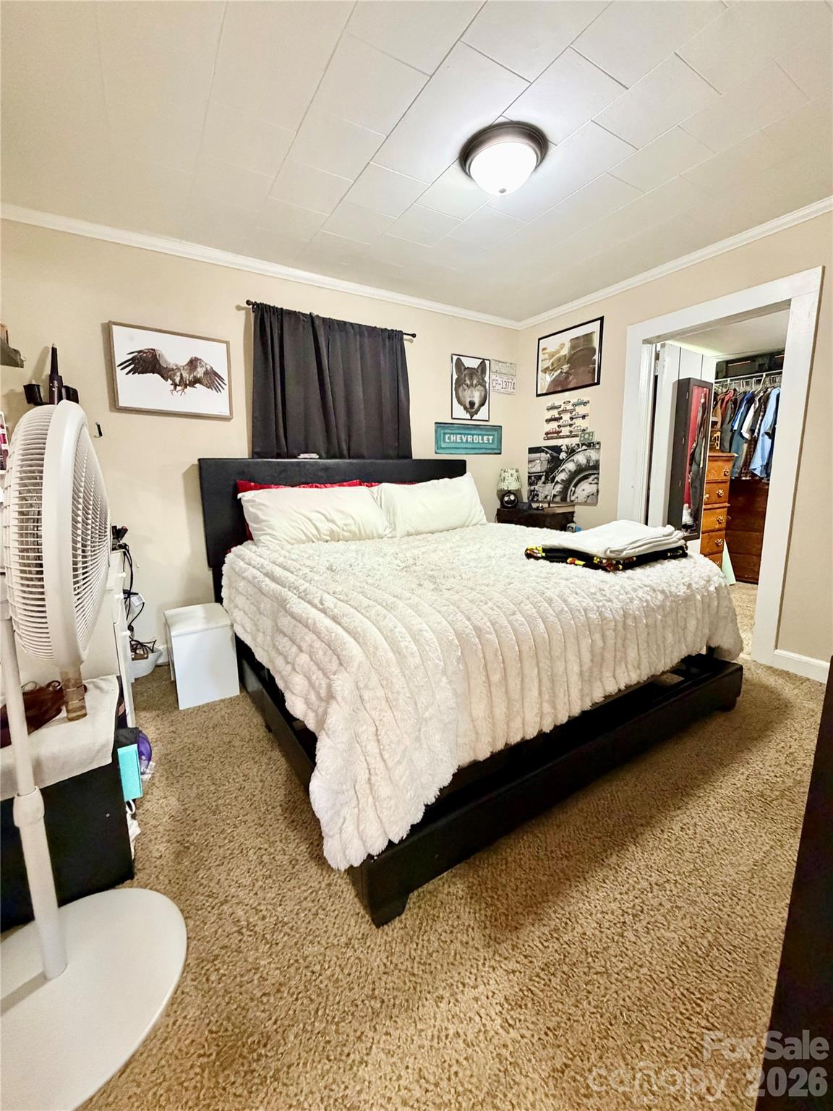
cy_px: 556
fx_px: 449
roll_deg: +1.1
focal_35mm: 14
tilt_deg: -10.0
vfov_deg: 102.1
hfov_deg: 85.7
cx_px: 416
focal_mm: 2.22
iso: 800
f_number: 2.2
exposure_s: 1/60
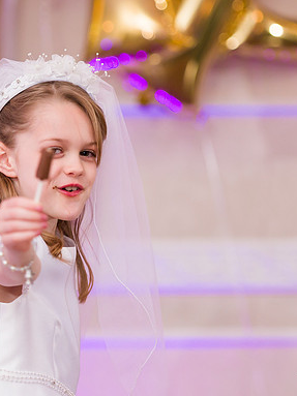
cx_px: 49
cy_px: 144
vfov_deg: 8.5
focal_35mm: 232
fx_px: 2656
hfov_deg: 6.4
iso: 1000
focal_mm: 125
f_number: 3.2
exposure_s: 1/200
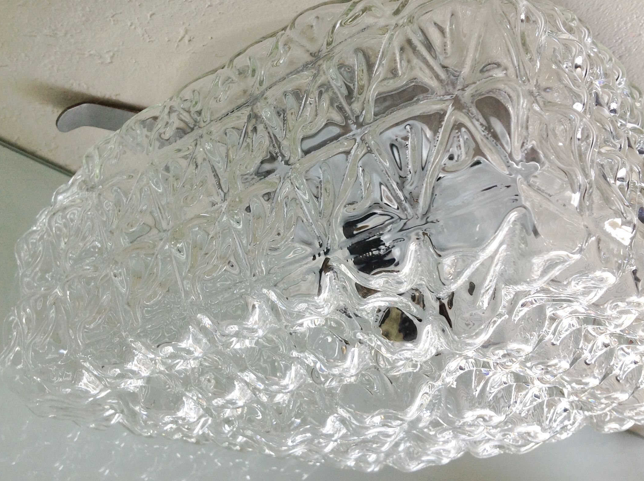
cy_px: 205
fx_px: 799
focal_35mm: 43
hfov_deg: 43.9
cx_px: 320
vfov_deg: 33.5
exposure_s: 1/40
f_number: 2.4
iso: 64
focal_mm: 4.28
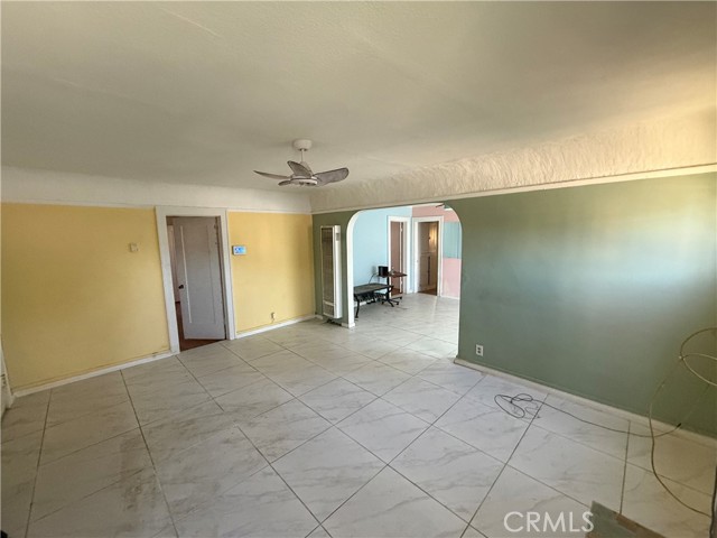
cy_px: 269
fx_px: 290
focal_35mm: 14
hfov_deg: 102.1
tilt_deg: -5.6
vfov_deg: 85.7
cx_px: 358
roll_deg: +0.6
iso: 500
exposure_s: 1/60
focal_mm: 2.22
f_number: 2.2
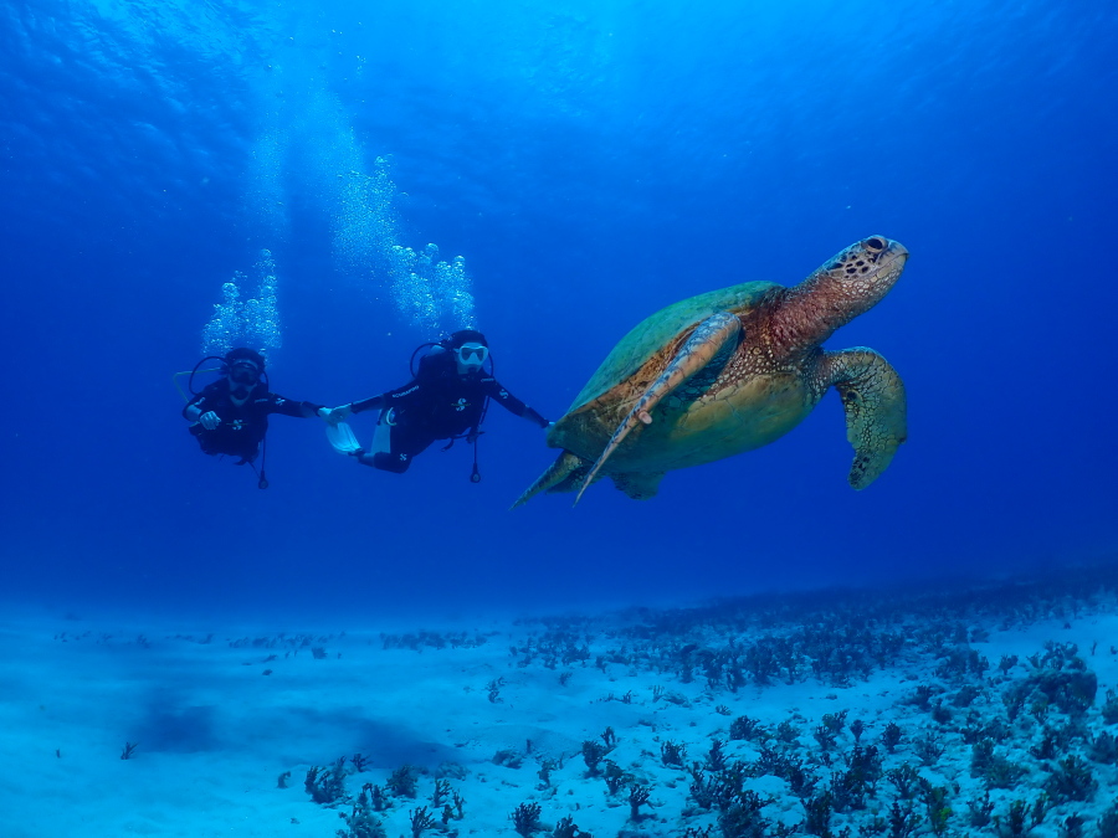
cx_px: 559
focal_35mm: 25
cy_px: 419
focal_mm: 4.5
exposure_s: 1/160
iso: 100
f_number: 8
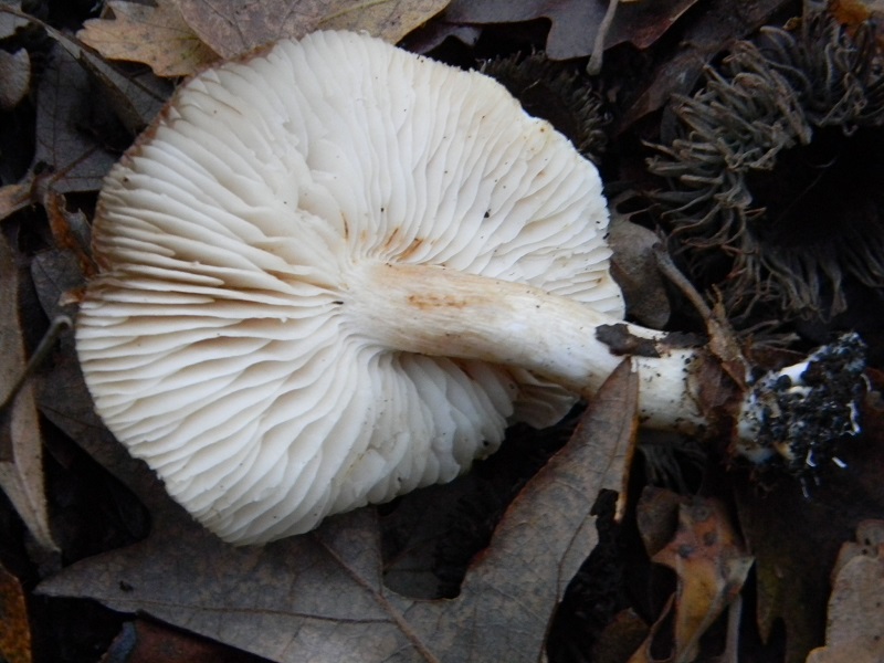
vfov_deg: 17.8
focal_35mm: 83
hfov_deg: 23.6
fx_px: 2120
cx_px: 442
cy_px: 332
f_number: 4.5
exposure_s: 1/12.6
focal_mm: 15.1
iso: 400
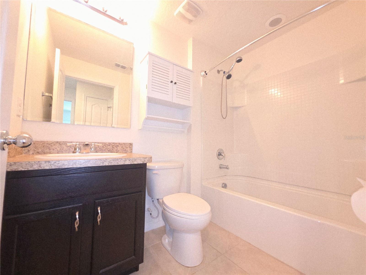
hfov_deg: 106.2
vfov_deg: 89.9
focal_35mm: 13
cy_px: 138
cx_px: 183
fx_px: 137
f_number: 1.9
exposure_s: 1/40
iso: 200
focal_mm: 2.2
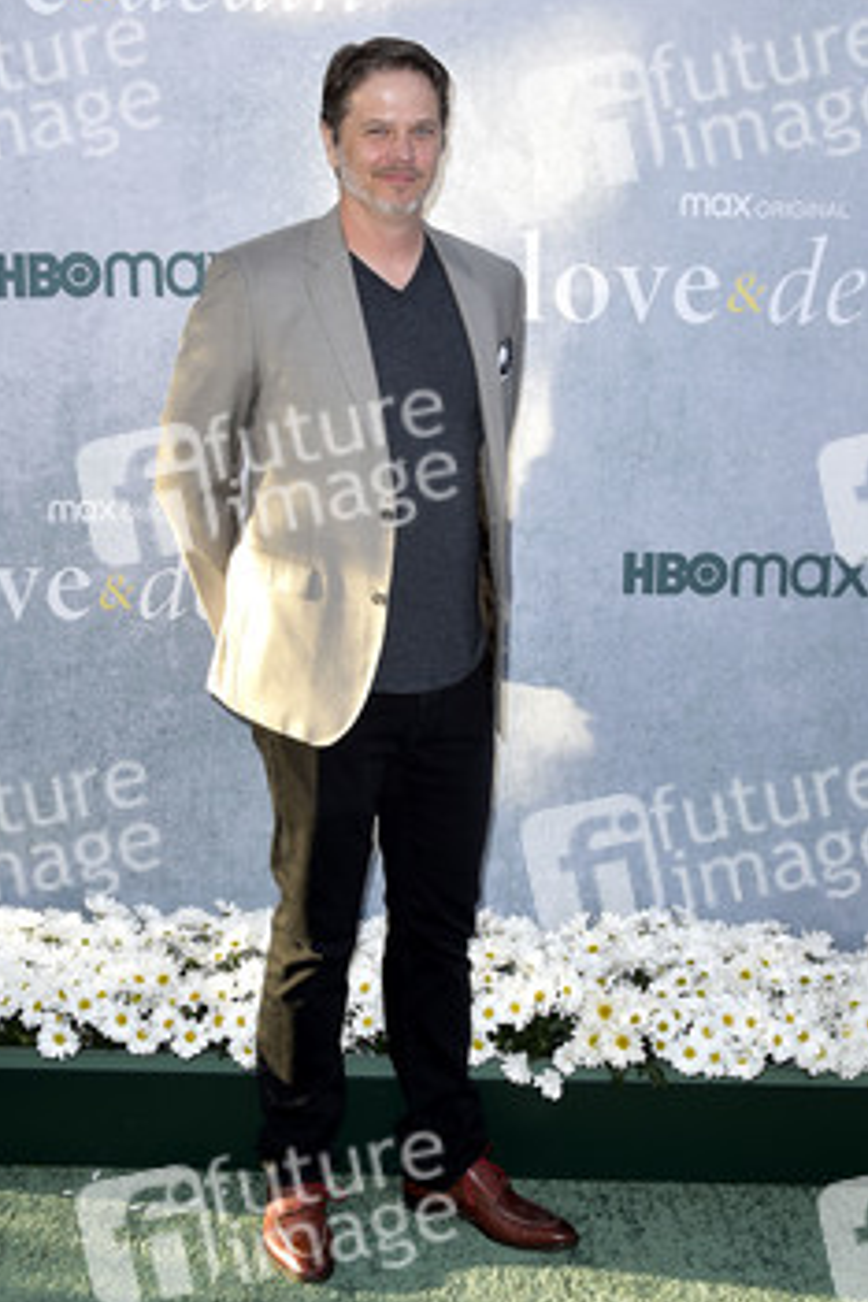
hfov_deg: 32.6
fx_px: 1483
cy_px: 664
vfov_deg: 47.4
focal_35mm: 41
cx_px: 377
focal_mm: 36
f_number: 6.3
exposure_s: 1/250
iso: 500
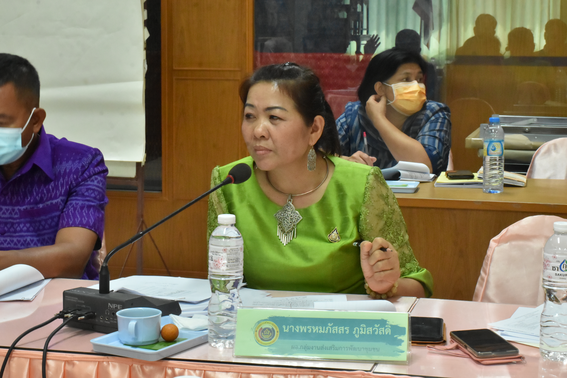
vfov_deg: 17.5
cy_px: 189
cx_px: 284
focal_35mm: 78
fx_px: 1228
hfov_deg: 26.0
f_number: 18
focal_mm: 52
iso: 3200
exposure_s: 1/30
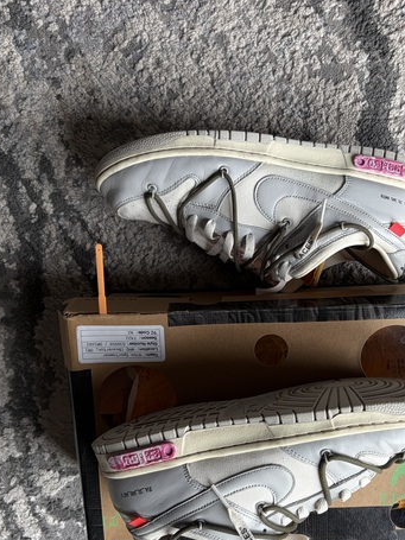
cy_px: 327
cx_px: 254
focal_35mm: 39
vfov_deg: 47.6
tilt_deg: -76.3
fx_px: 609
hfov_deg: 36.6
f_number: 1.6
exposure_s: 1/122
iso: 80
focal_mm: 5.96
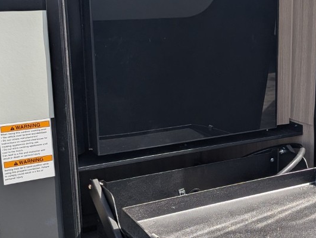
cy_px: 121
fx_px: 576
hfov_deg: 30.1
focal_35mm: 63
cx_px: 242
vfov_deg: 23.3
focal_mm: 6.81
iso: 49
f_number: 1.85
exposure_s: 1/1110
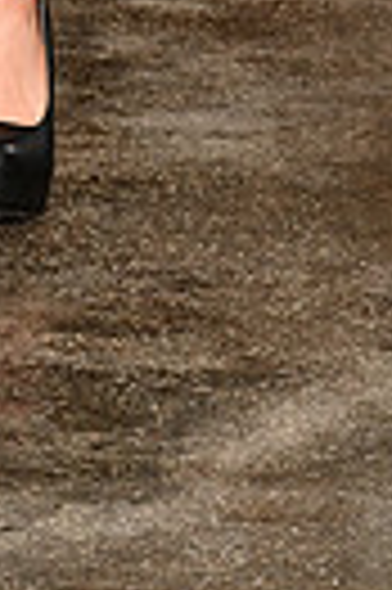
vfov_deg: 6.4
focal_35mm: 309
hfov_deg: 4.4
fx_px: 5060
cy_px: -703
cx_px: -203
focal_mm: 70
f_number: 6.3
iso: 1000
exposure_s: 1/160
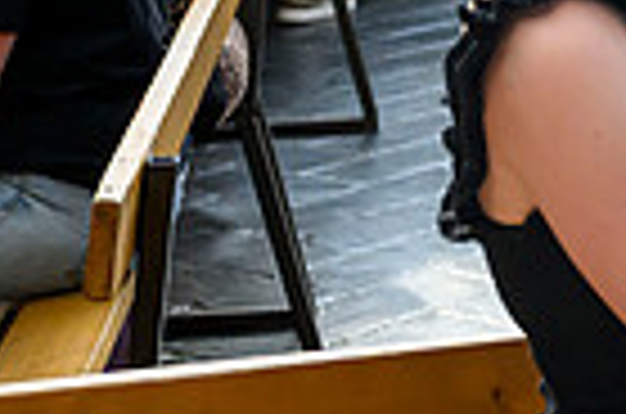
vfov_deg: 8.4
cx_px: 1288
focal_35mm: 159
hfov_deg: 11.5
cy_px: -227
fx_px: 2759
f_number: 3.5
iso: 2500
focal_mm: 38
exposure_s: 1/2500
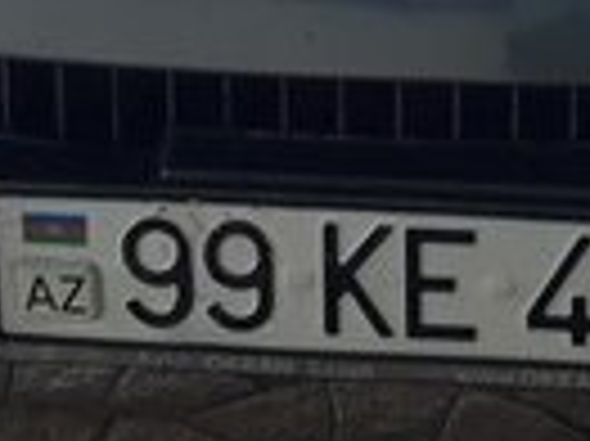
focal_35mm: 136
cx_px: 509
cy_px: -331
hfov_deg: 14.4
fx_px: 2316
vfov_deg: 10.3
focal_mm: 3.6
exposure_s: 1/50
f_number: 1.9
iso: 40
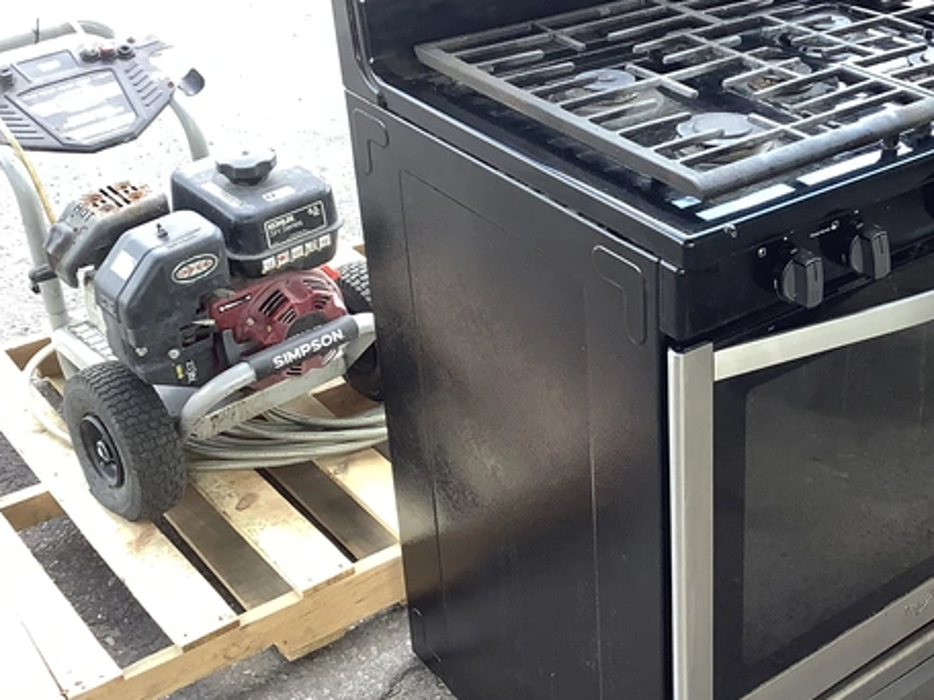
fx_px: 1376
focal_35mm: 51
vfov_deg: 28.5
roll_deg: -0.3
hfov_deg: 36.5
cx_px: 713
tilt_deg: -25.2
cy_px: 290
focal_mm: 3.3
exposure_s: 1/120
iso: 100
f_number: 2.4
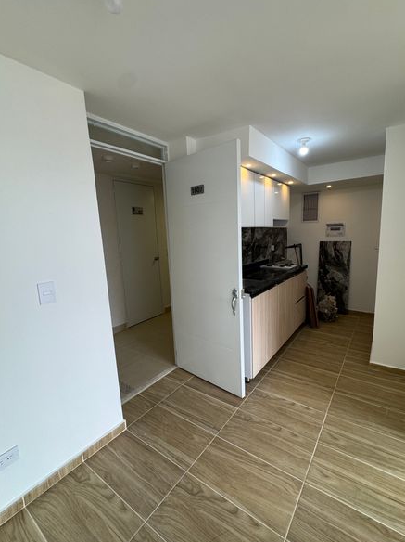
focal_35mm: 16
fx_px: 250
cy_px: 271
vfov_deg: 94.5
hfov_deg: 78.0
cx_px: 214
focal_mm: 2.22
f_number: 2.2
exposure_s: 1/120
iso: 100
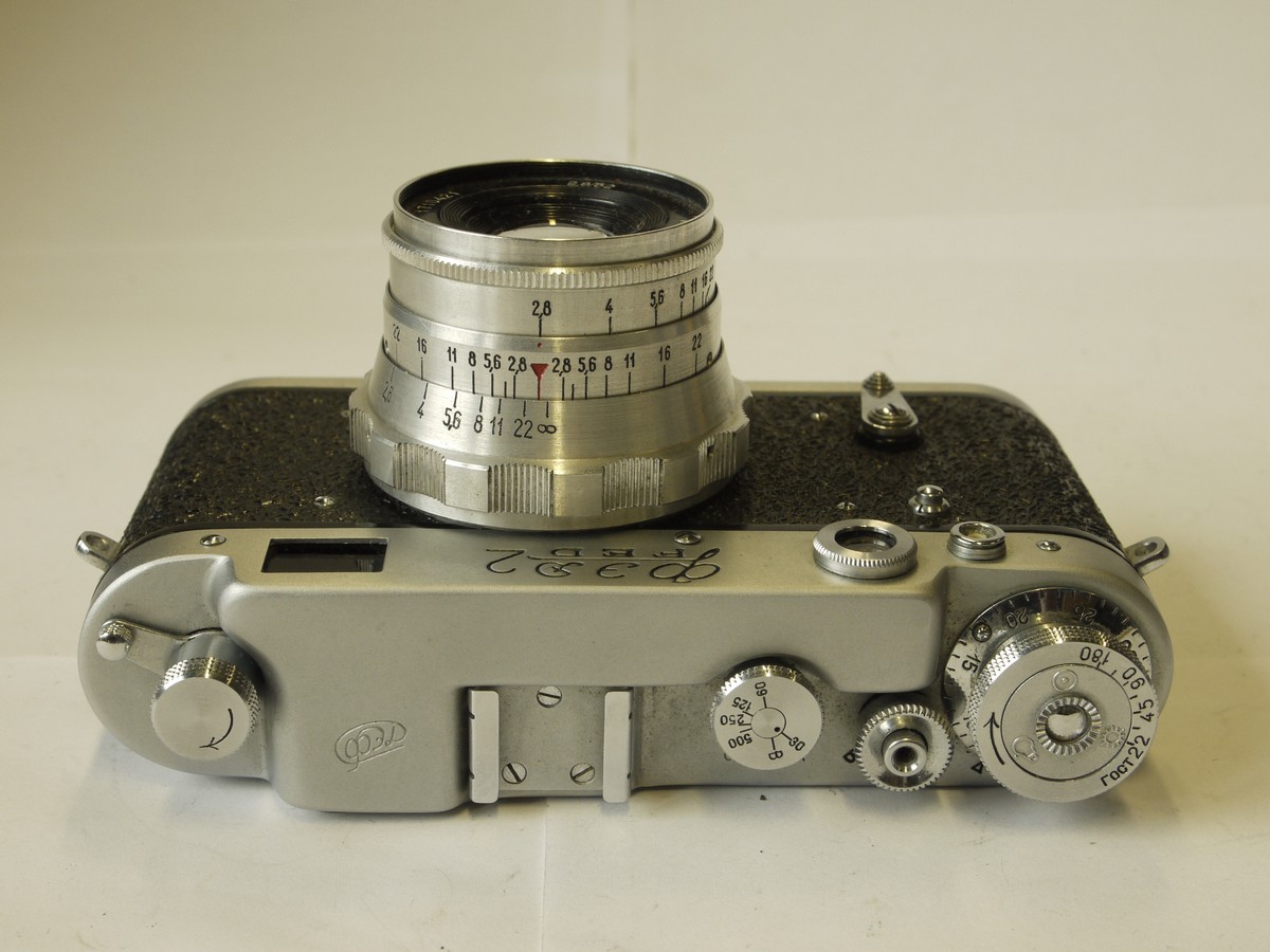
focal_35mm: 56
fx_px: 2055
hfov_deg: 34.3
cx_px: 635
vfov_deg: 26.1
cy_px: 476
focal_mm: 28
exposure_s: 1/40
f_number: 9
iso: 400
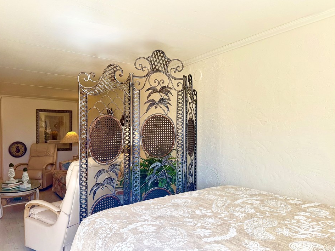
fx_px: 252
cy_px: 130
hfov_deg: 67.2
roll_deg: +1.3
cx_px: 155
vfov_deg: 53.1
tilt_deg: +0.6
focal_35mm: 26
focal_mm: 6.76
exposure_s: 1/229
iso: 64
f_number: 1.78
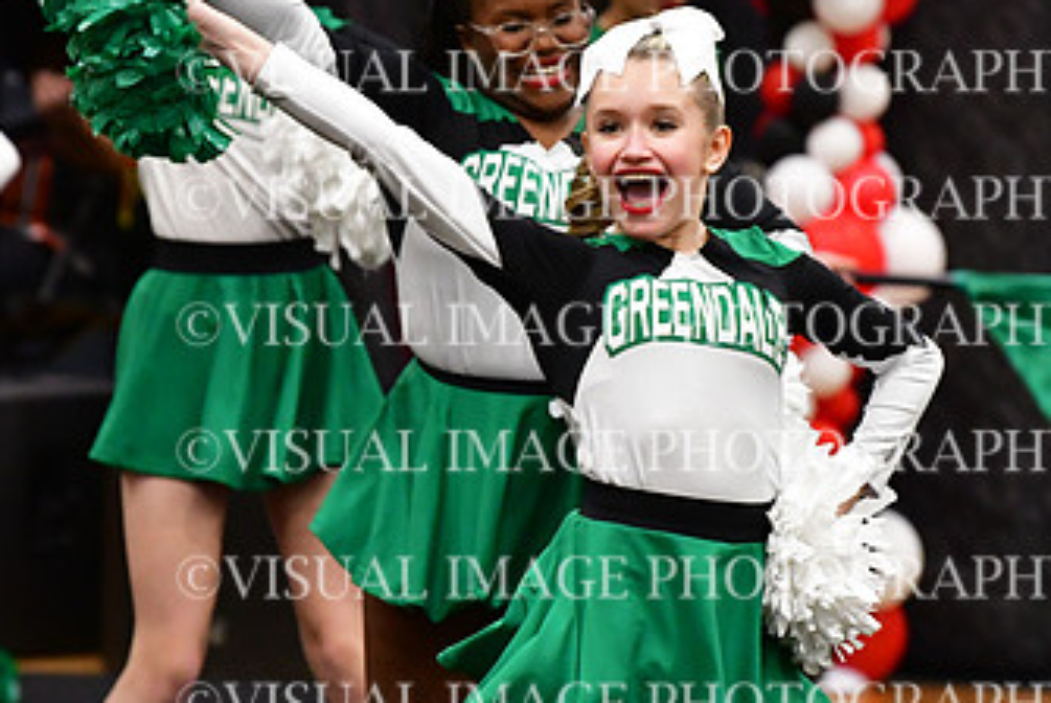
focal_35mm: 519
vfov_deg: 2.7
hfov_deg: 4.0
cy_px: 388
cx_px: 631
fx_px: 15165
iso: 5000
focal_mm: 200
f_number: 3.5
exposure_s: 1/500
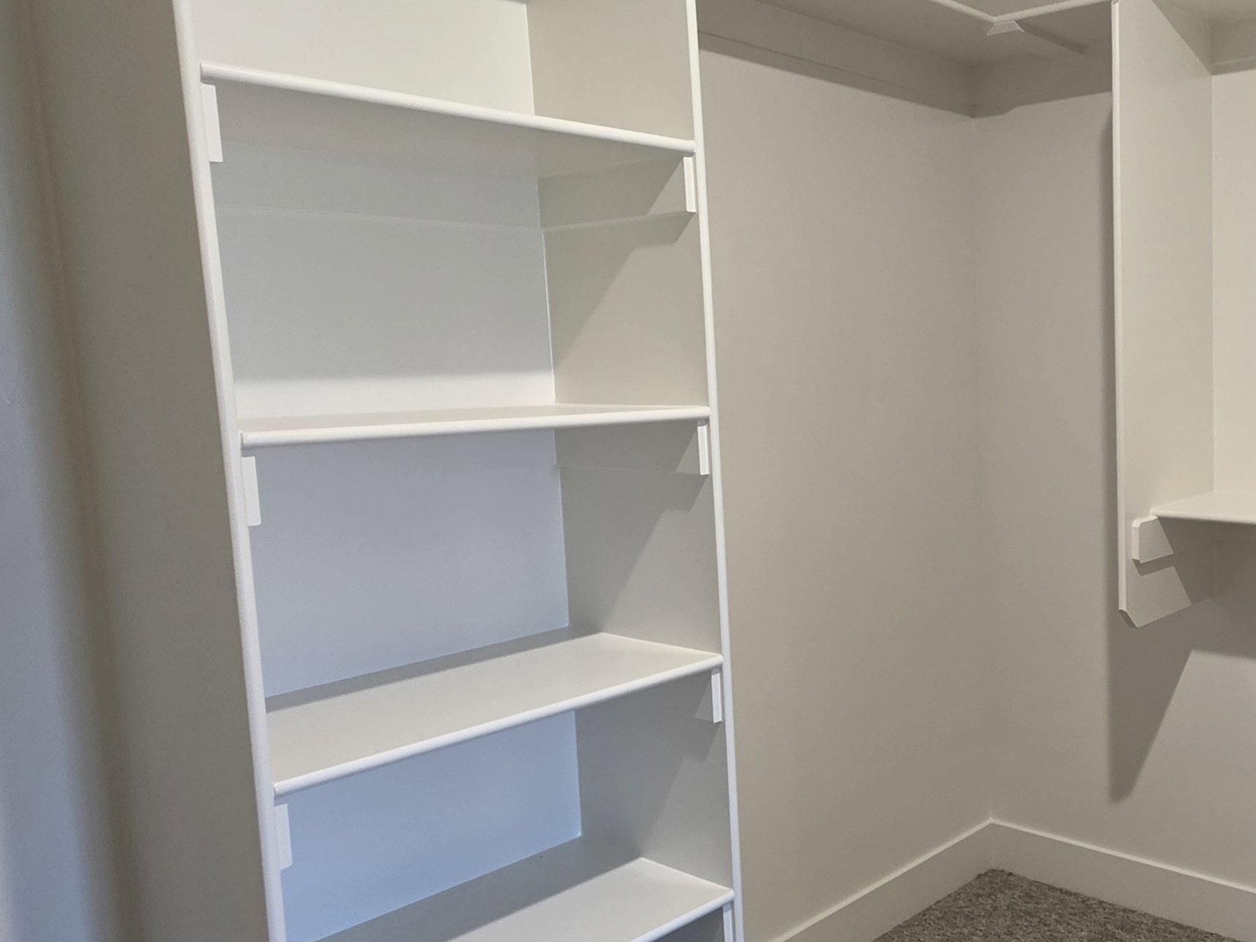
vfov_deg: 46.8
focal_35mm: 30
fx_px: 1089
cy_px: 488
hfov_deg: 54.2
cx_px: 1070
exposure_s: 1/60
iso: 160
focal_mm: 2.2
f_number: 1.9
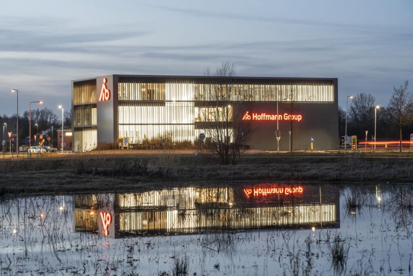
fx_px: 1263
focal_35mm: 110
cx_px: 206
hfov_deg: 18.6
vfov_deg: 12.5
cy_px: 138
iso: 80
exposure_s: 4
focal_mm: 110
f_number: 8
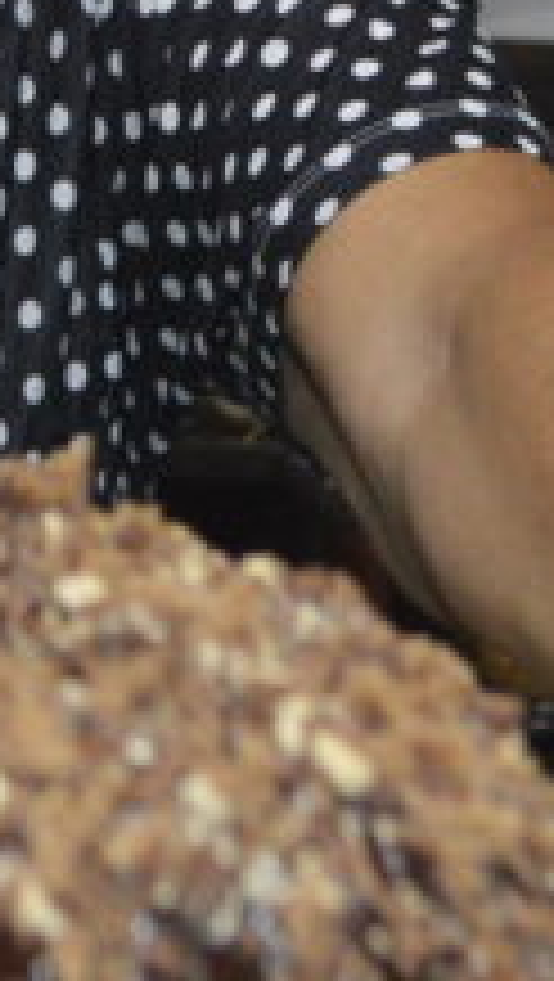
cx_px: -333
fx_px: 4612
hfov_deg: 6.8
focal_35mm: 177
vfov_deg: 12.0
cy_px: -43
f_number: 4
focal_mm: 24
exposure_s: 1/60
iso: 1600
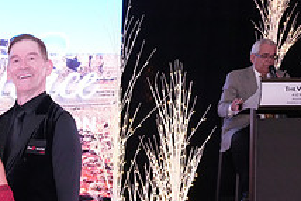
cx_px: -94
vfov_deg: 14.3
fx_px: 770
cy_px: 259
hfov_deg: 20.2
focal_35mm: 92
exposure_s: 1/250
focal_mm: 34
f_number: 7.1
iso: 8000
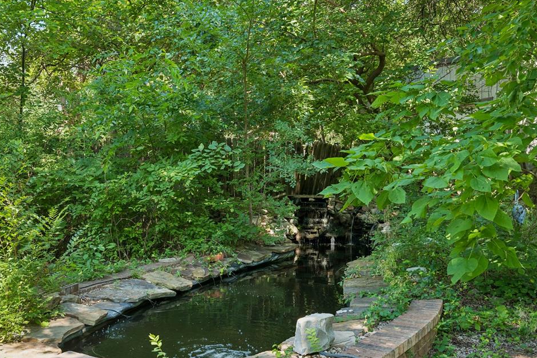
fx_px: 567
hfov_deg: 50.7
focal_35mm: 38
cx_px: 265
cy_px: 189
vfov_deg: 35.0
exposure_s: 1/30
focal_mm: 35
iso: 200
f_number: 8
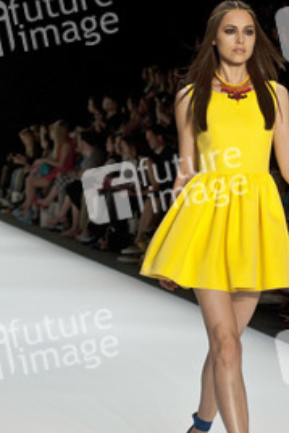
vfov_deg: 13.8
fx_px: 1792
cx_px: 212
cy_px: 267
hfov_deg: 9.2
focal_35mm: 149
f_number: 7.1
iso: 1600
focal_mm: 100
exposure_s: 1/250
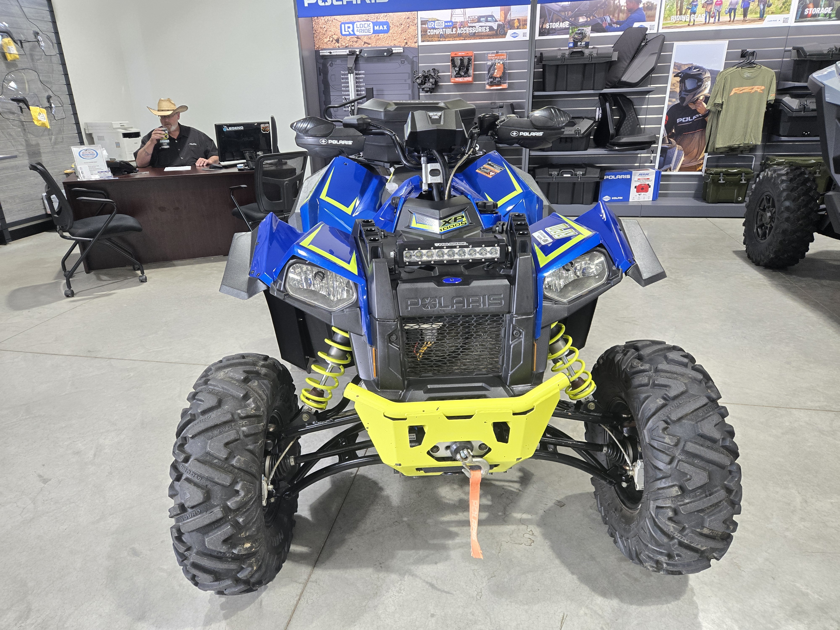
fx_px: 558
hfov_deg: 73.9
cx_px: 420
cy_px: 315
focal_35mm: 23
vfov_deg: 58.9
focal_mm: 5.4
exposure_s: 1/120
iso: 250
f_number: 1.8
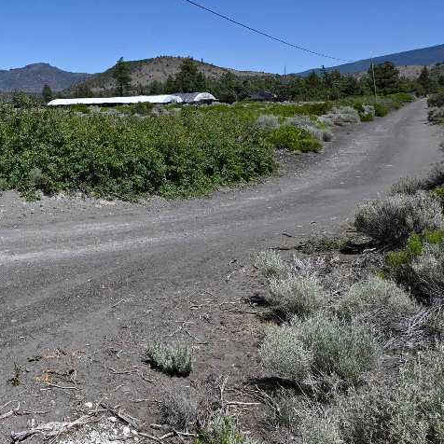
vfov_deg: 43.6
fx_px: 537
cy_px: 118
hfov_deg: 38.8
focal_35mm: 37
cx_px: -19
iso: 100
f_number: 7.1
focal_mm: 12
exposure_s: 1/400
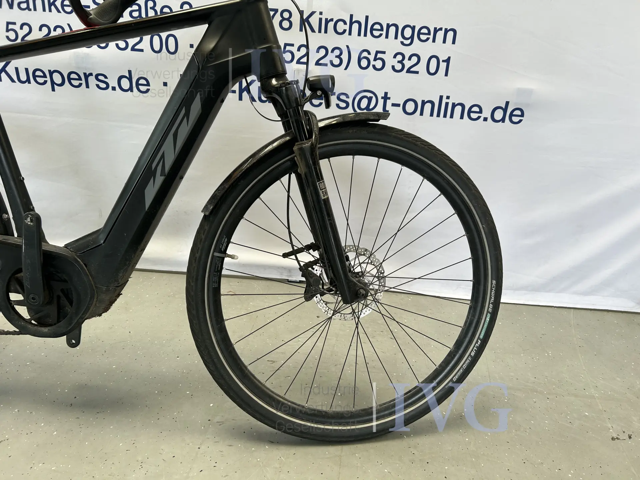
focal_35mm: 26
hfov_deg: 67.3
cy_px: 240
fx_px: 481
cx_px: 320
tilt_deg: -20.5
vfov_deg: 53.1
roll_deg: -4.2
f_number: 1.5
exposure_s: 1/121
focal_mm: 5.7
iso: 40
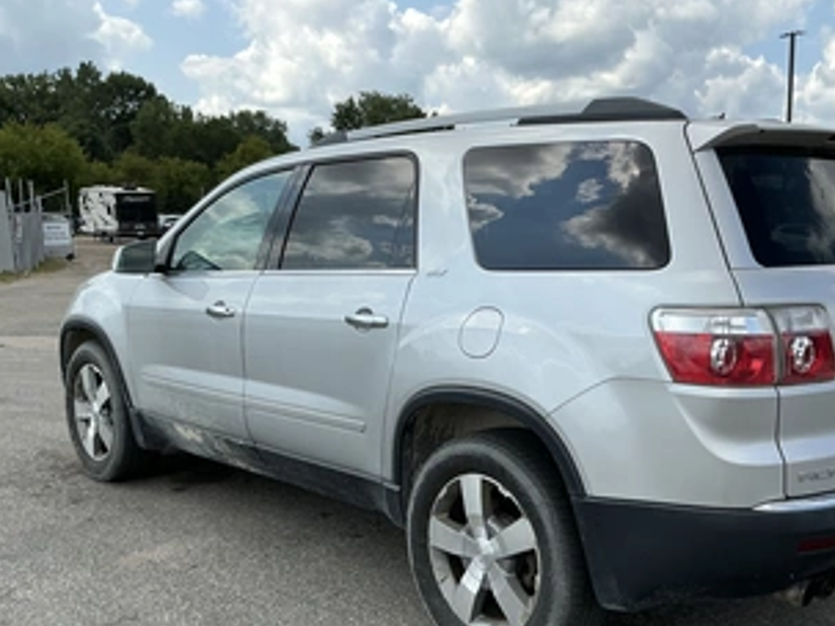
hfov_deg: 49.5
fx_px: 892
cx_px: 540
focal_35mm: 37
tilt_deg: -7.1
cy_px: 367
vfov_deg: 38.5
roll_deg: -0.1
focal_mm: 3
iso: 25
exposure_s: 1/1675
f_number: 1.8
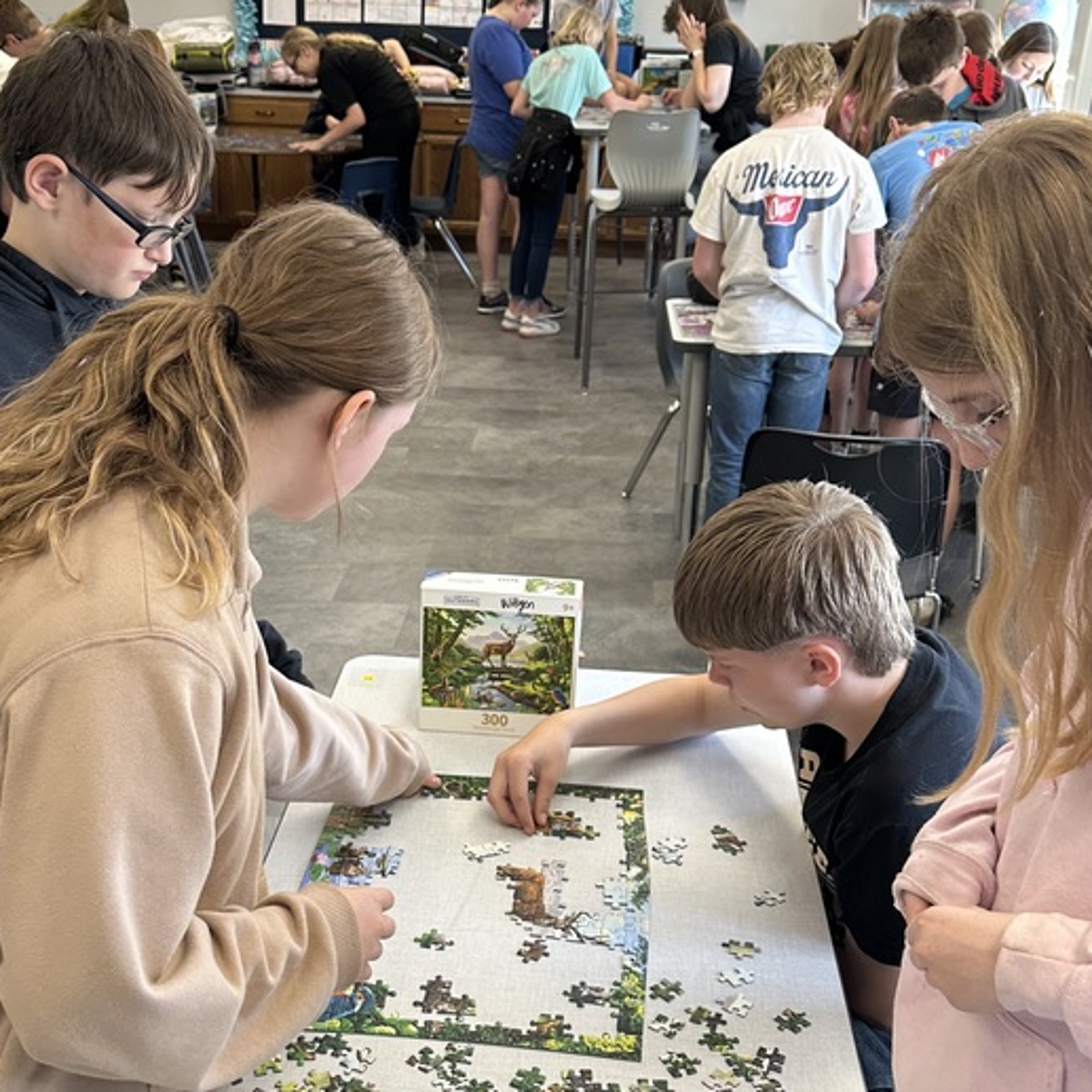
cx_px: 482
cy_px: 646
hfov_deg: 40.0
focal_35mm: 42
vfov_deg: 39.9
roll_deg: -2.0
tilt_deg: -23.6
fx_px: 1499
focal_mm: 6.86
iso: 125
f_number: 1.78
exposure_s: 1/120
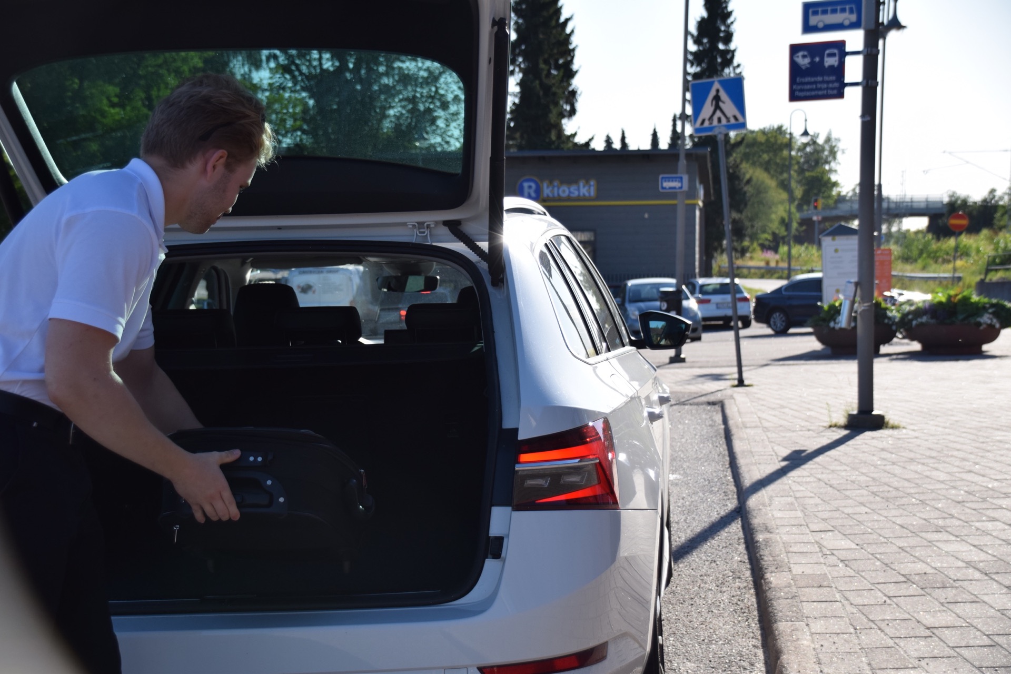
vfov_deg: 20.6
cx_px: 506
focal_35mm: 66
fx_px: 1853
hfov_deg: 30.5
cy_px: 337
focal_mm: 44
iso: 250
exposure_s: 1/1000
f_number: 5.6
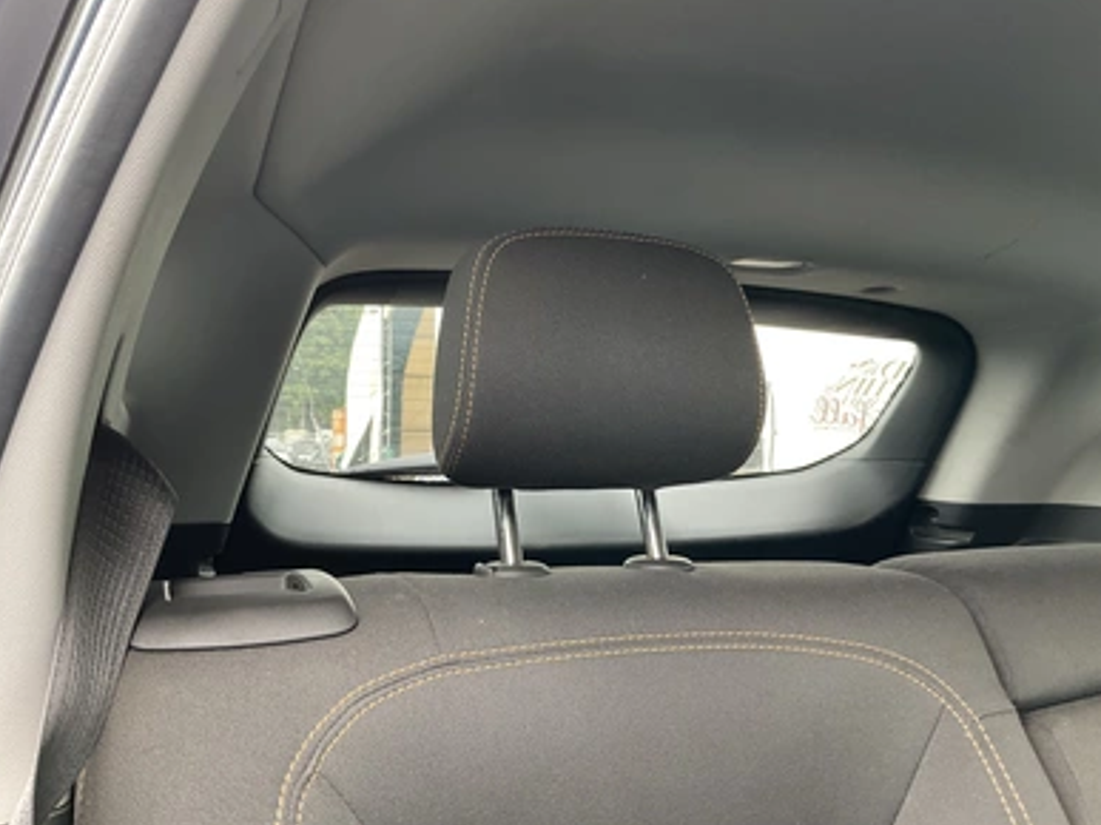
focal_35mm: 30
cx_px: 552
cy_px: 407
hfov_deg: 60.0
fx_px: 954
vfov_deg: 46.8
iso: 64
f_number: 1.8
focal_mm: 3
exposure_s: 1/64
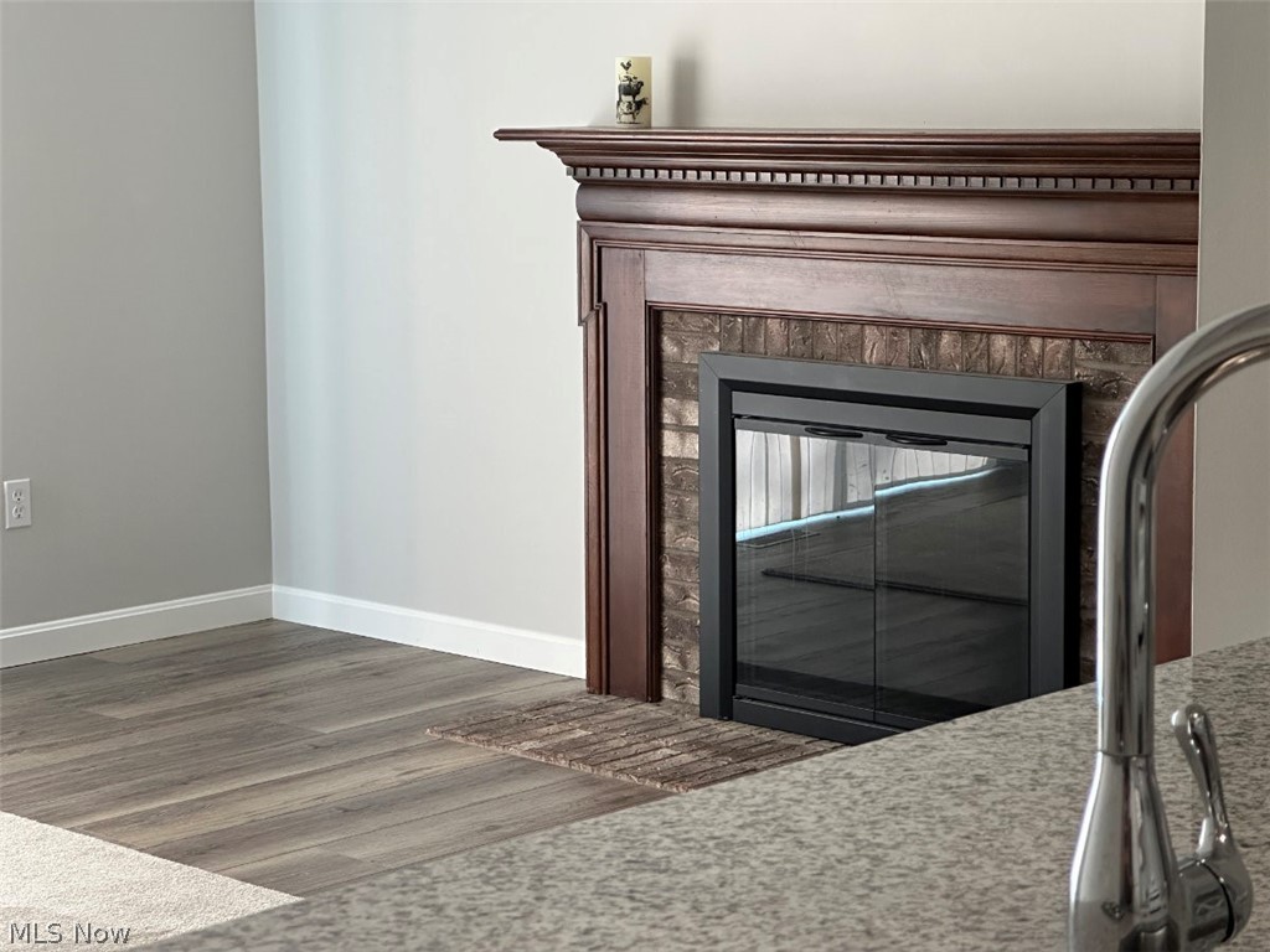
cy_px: 476
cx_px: 635
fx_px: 2825
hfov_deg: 25.3
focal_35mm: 77
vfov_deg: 19.1
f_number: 2.8
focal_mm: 9
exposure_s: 1/120
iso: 250
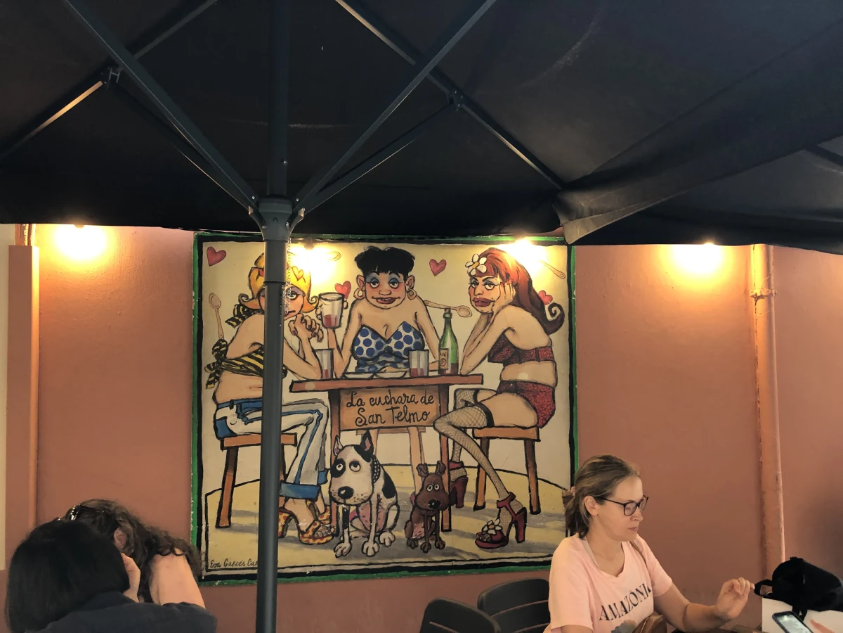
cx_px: 422
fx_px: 682
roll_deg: +0.3
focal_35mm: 28
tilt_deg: +2.4
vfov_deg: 49.7
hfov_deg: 63.4
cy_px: 316
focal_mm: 4
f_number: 1.8
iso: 50
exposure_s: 1/15
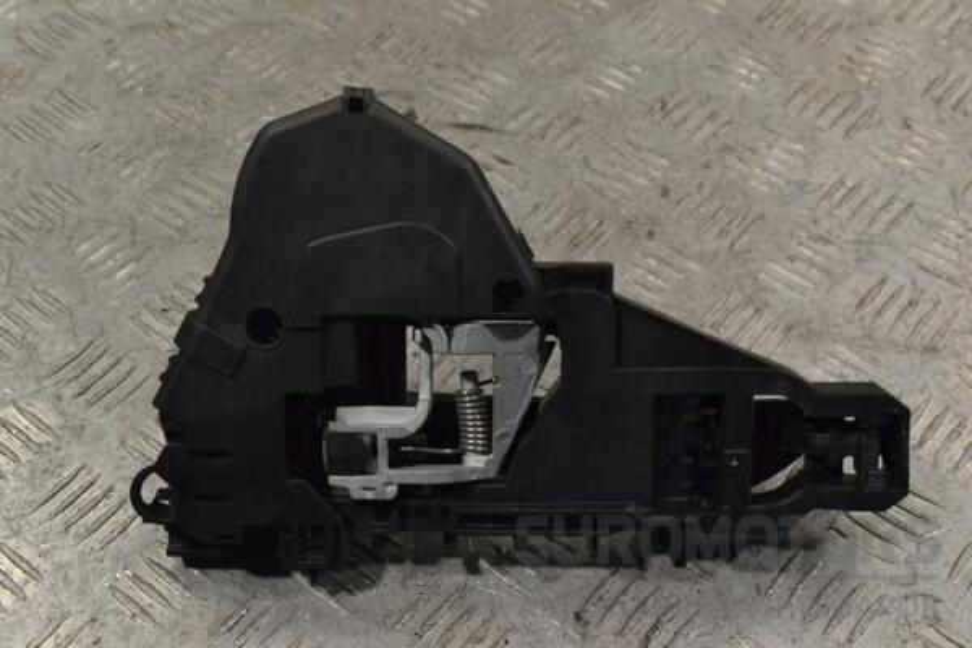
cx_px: 486
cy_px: 324
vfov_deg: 25.1
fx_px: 1458
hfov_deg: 36.9
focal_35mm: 54
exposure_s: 1/320
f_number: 9
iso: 3200
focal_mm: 36
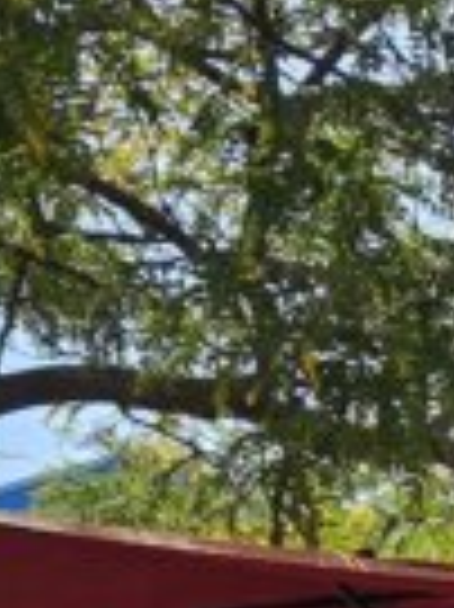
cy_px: 1004
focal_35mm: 136
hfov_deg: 9.0
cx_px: 1322
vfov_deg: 13.4
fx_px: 2382
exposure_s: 1/2105
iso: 25
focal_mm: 5.4
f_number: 1.8
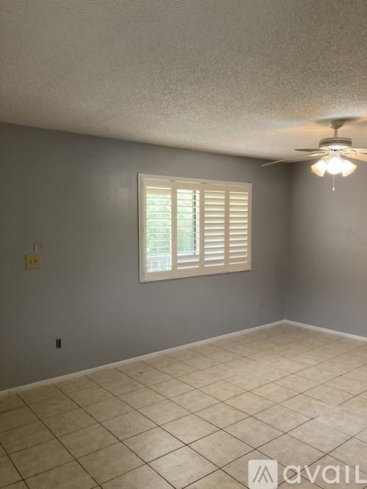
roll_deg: +0.7
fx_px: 396
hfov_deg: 49.7
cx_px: 184
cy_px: 244
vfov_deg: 63.5
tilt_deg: -1.5
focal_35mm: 28
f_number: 1.8
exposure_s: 1/60
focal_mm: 3.99
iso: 100
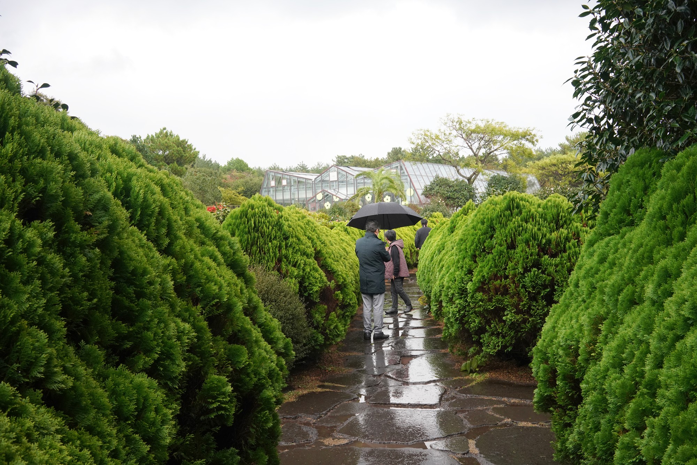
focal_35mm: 35
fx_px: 678
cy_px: 232
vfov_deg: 37.9
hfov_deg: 54.4
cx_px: 348
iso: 1250
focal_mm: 35
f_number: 11
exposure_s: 1/100
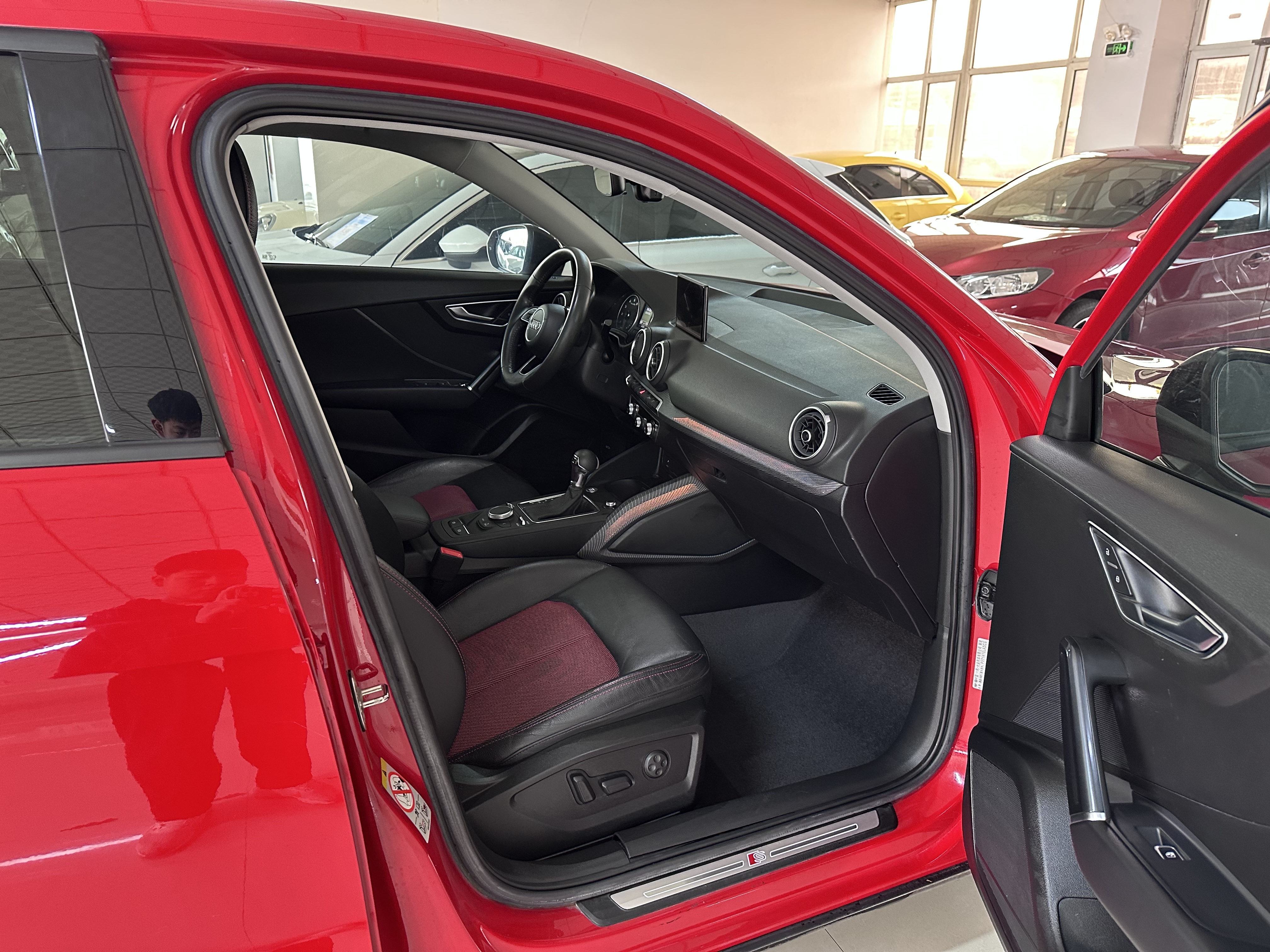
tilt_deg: -19.6
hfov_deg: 71.6
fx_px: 881
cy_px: 476
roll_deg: -1.3
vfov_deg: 56.8
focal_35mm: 24
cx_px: 635
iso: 400
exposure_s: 1/60
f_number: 1.78
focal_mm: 6.86
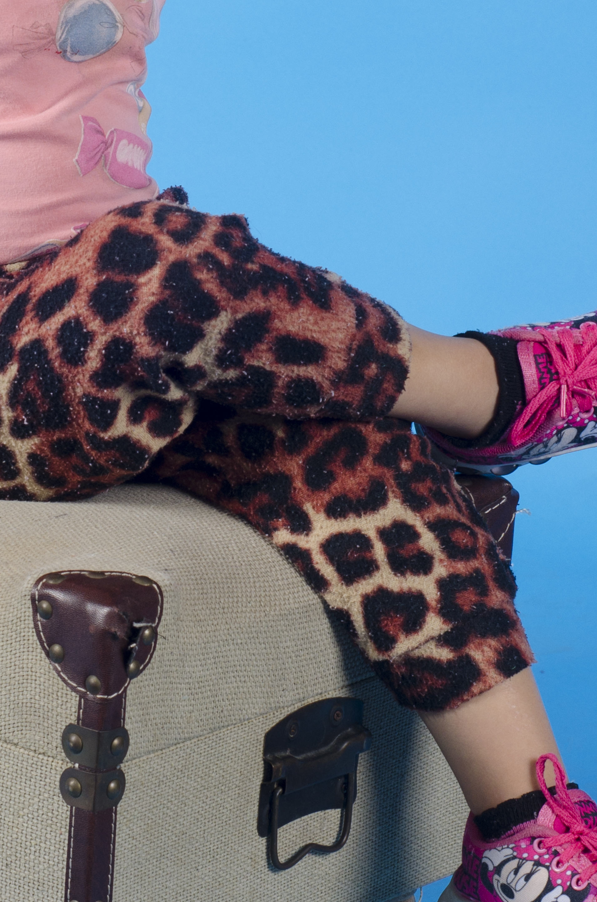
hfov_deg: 10.6
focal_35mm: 128
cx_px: 105
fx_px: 3198
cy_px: 150
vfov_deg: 15.9
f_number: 6.3
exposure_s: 1/125
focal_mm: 50
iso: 100
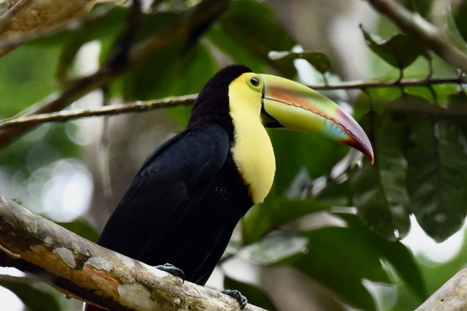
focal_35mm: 400
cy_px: 156
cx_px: 234
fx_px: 5189
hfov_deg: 5.2
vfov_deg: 3.4
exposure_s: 1/200
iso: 2500
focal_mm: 400
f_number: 8
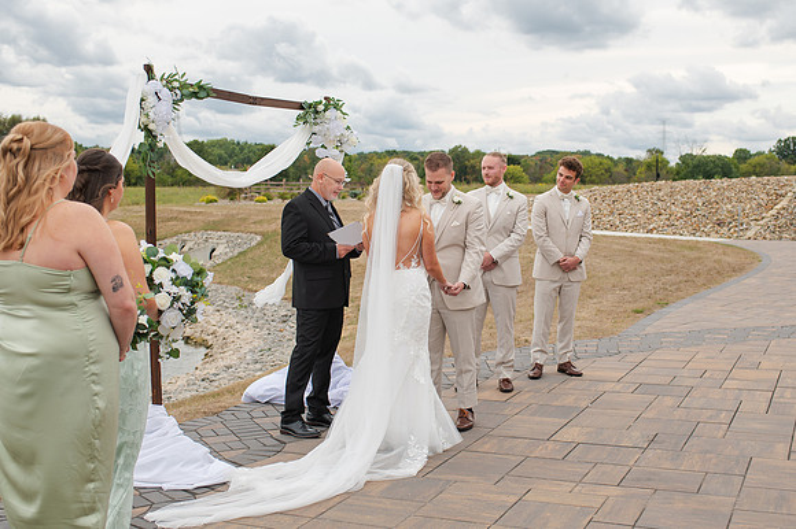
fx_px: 1013
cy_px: 252
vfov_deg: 29.3
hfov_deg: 42.8
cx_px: 446
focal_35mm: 46
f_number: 3.5
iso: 100
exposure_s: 1/800
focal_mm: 35
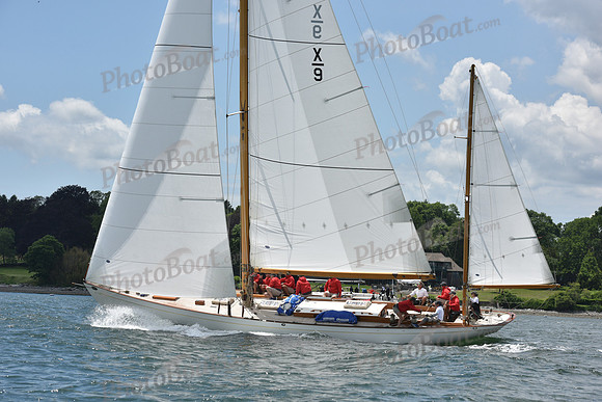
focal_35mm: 95
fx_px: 1589
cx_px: 301
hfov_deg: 21.5
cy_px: 201
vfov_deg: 14.4
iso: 250
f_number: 7.1
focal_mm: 95
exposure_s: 1/1600
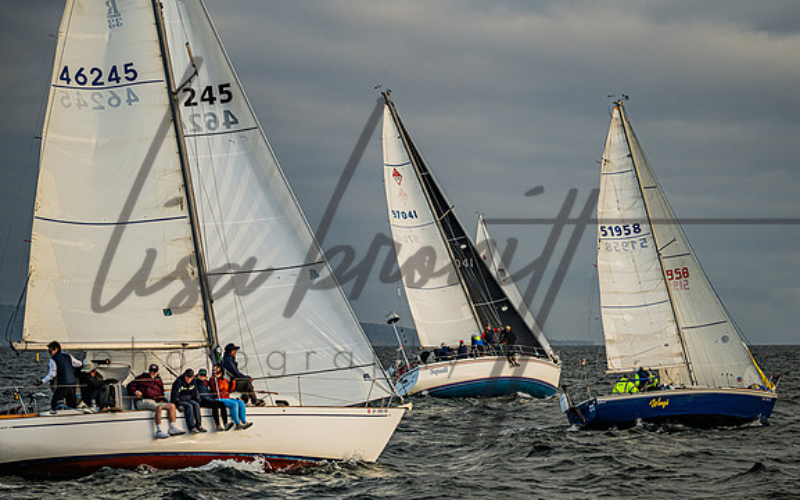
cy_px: 280
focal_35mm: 116
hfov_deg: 18.0
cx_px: 454
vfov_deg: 11.3
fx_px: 2530
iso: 560
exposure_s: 1/2500
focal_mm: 100
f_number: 4.5
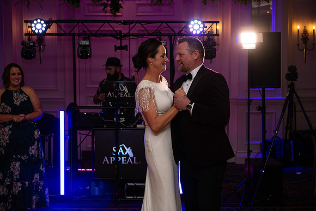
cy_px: 106
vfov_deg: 19.5
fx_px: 615
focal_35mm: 70
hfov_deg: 28.8
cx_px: 158
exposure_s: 1/160
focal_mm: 70
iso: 640
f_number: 3.5
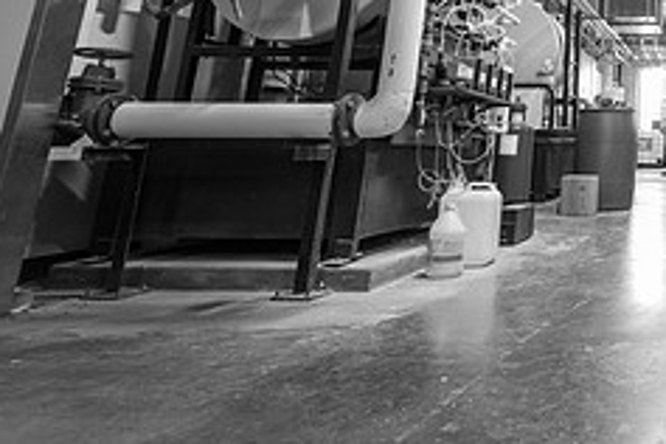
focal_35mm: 35
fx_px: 647
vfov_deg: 33.9
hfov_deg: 43.7
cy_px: -18
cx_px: 711
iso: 100
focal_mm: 14
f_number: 11
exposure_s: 2.5
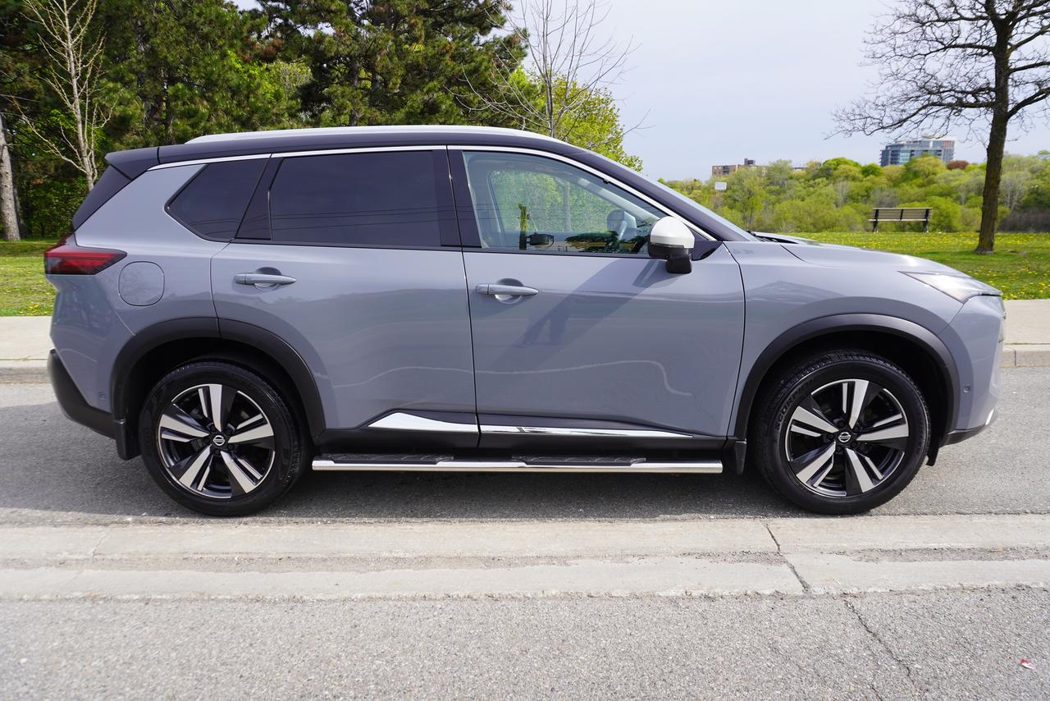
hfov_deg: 73.7
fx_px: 700
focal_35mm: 24
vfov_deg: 53.2
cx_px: 525
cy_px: 350
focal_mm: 16
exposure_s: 1/320
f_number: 5.6
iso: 100
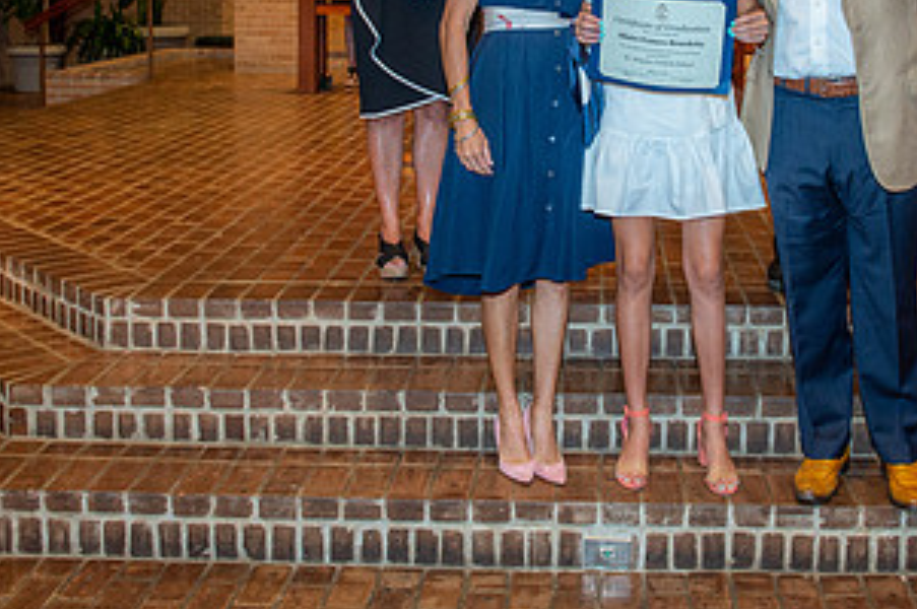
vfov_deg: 25.0
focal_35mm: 52
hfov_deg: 37.9
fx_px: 1323
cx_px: 585
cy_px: 40
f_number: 5.6
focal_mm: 27
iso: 2000
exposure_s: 1/125
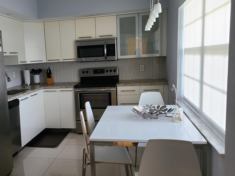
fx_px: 251
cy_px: 94
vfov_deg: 38.6
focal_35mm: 37
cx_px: 68
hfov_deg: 48.8
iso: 200
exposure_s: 1/39
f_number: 1.8
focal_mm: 5.4
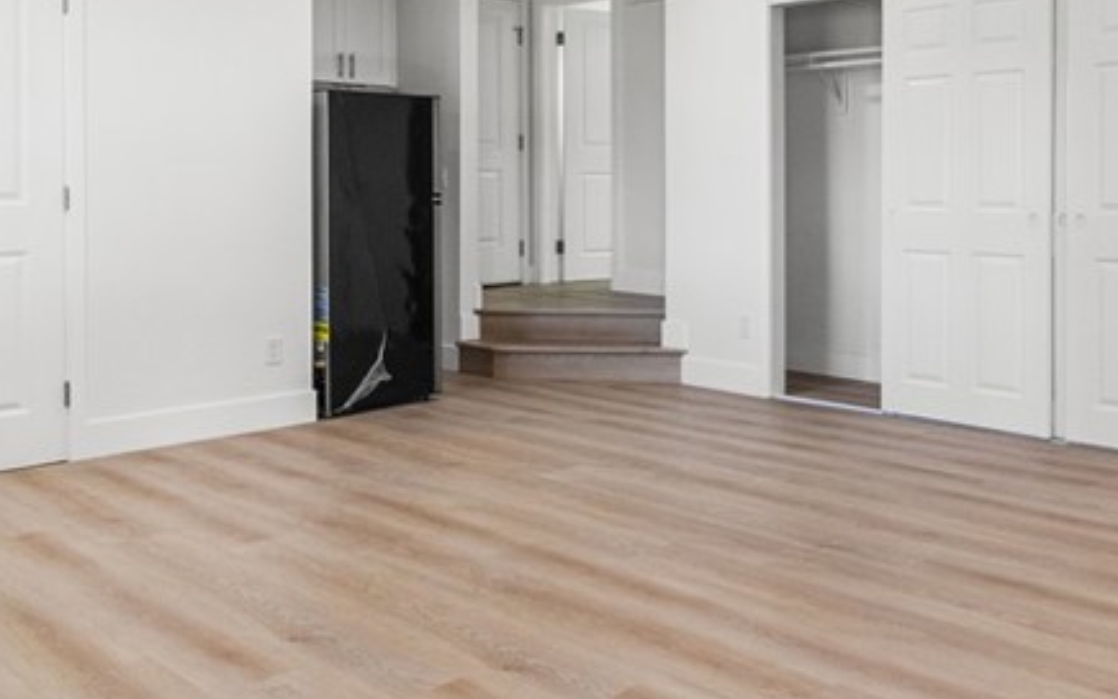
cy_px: 188
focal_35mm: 36
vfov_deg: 34.7
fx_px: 1097
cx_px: 738
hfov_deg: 53.0
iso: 800
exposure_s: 1/15
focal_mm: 10
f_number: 8
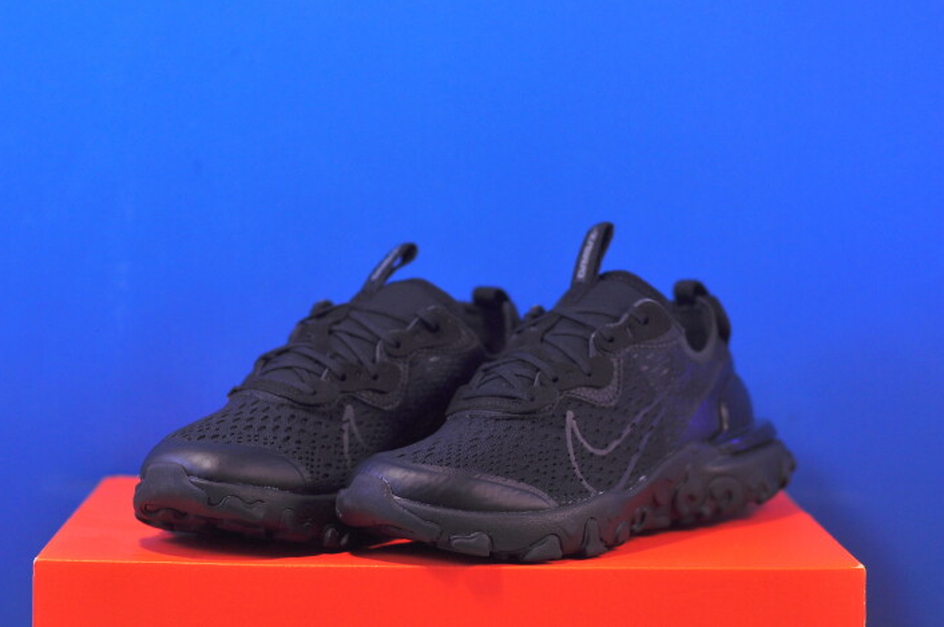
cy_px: 275
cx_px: 455
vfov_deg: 16.0
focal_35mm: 85
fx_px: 2226
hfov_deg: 23.9
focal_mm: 50
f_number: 2.5
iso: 250
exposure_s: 1/320
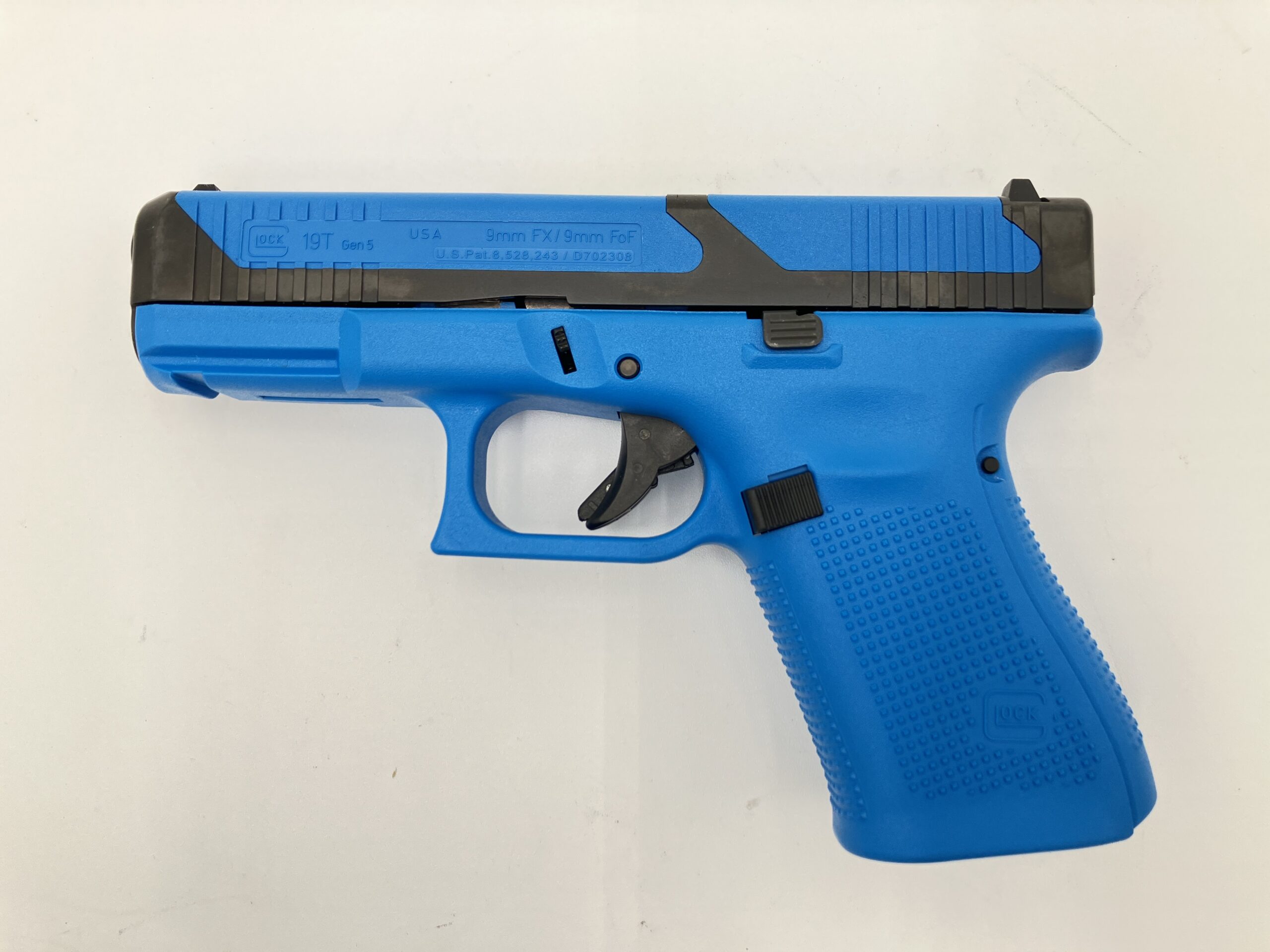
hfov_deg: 63.4
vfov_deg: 49.7
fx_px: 1027
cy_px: 476
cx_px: 635
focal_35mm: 28
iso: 50
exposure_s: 1/121
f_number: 1.8
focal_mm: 3.99
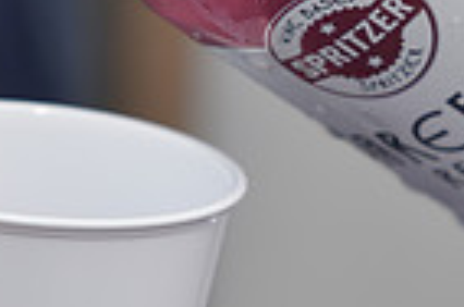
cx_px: 376
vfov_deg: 5.4
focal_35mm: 254
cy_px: 126
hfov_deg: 8.1
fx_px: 3266
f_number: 5
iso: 200
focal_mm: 62
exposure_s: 1/640
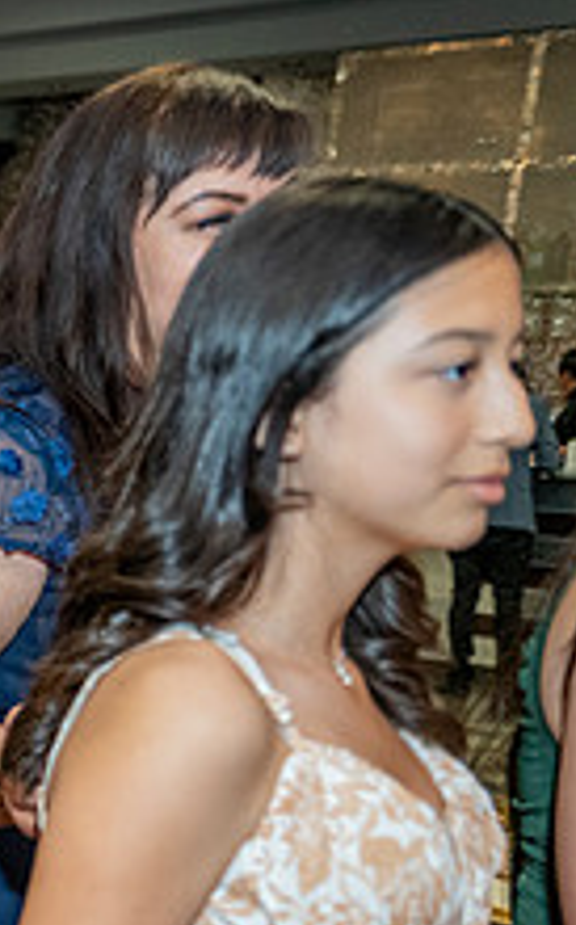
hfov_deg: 14.7
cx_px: -635
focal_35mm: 70
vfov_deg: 28.8
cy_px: 729
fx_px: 1763
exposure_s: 1/200
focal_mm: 26
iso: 2500
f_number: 2.8
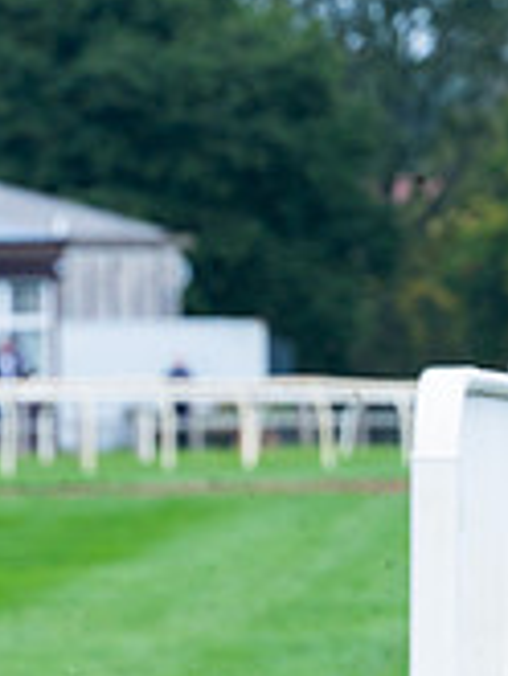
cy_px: 684
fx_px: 11315
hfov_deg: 2.6
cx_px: -467
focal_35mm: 579
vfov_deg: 3.4
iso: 500
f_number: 5
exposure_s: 1/1000
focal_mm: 155
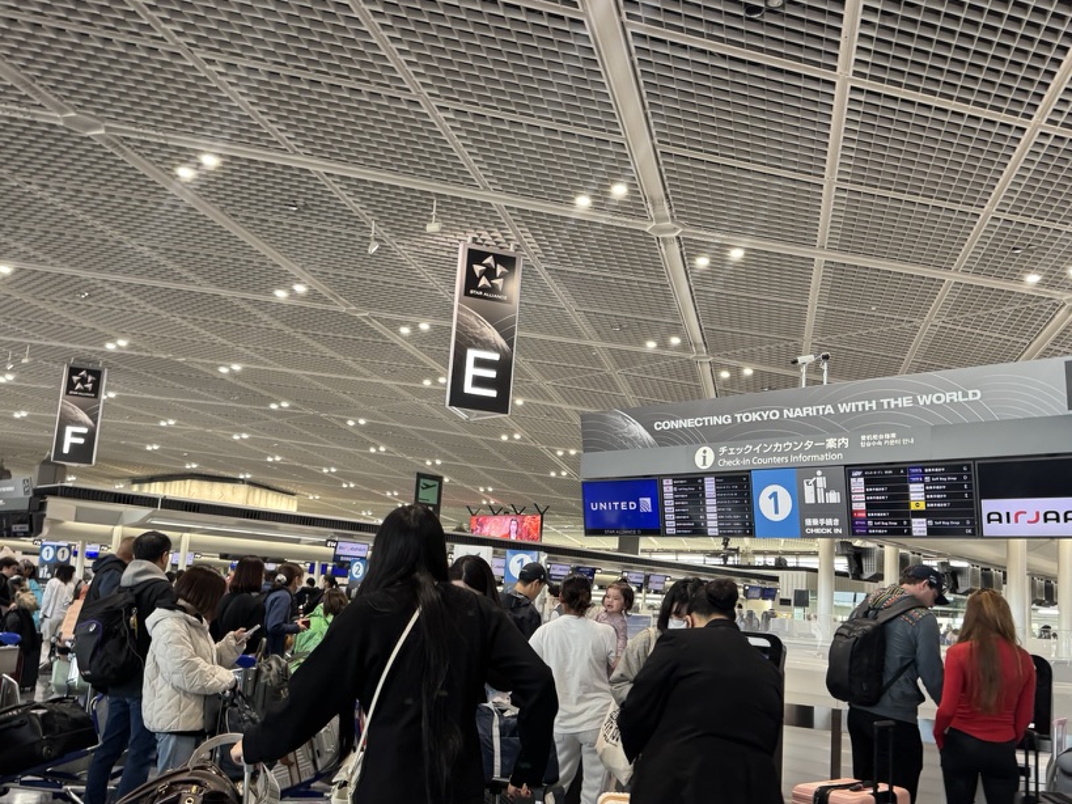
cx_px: 567
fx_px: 929
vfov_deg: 46.5
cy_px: 481
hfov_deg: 59.9
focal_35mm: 30
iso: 160
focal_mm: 6.76
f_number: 1.78
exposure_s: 1/50
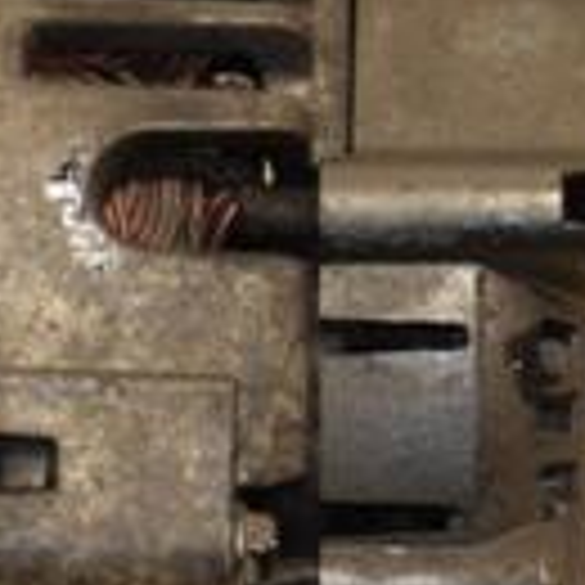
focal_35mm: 389
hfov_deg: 4.5
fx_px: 7438
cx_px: -202
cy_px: 450
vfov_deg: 4.5
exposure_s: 1/125
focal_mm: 66
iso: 800
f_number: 5.3
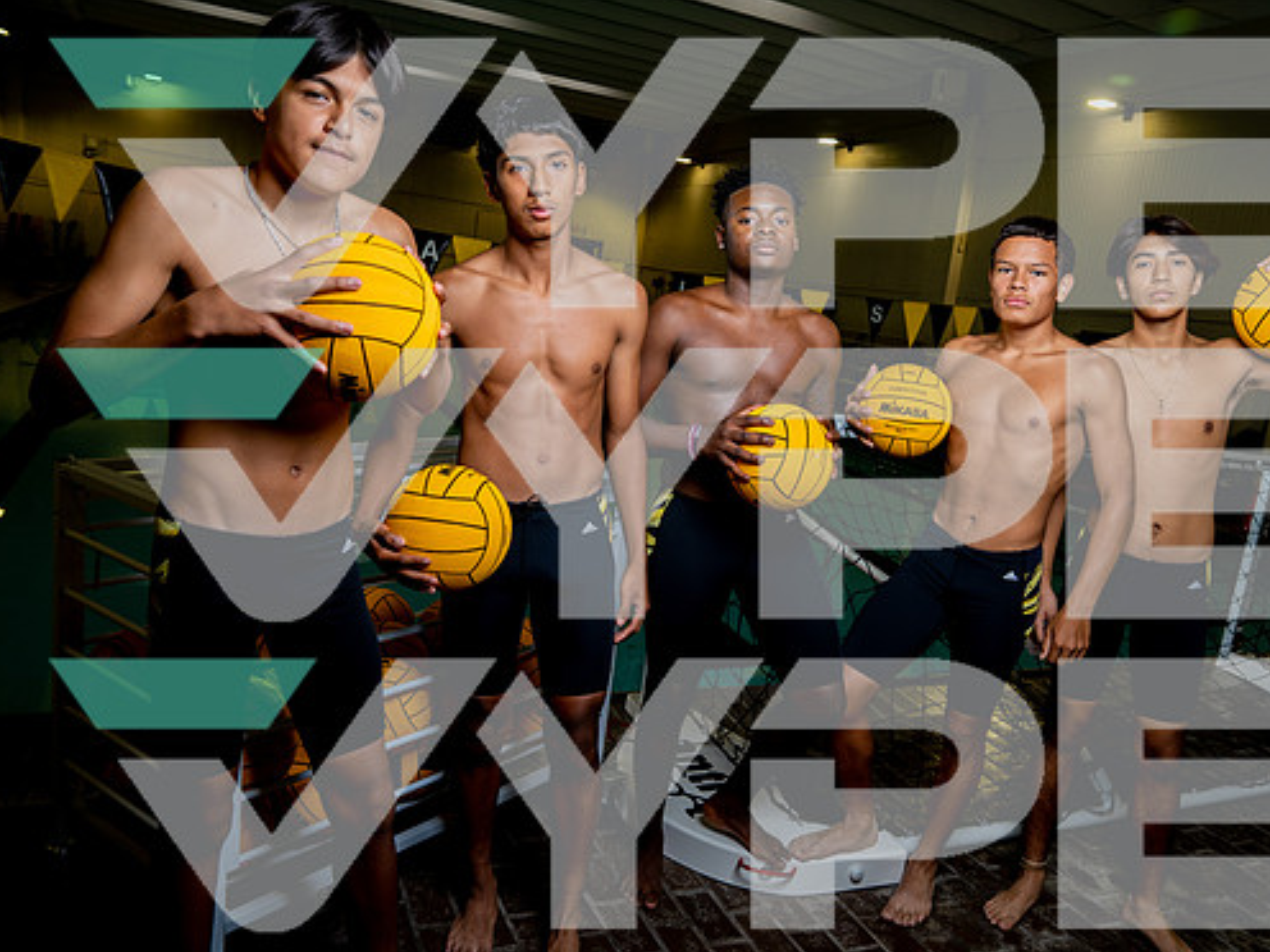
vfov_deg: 51.4
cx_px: 709
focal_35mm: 27
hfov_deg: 65.1
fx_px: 991
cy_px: 485
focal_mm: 24
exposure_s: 1/250
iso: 100
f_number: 4.5
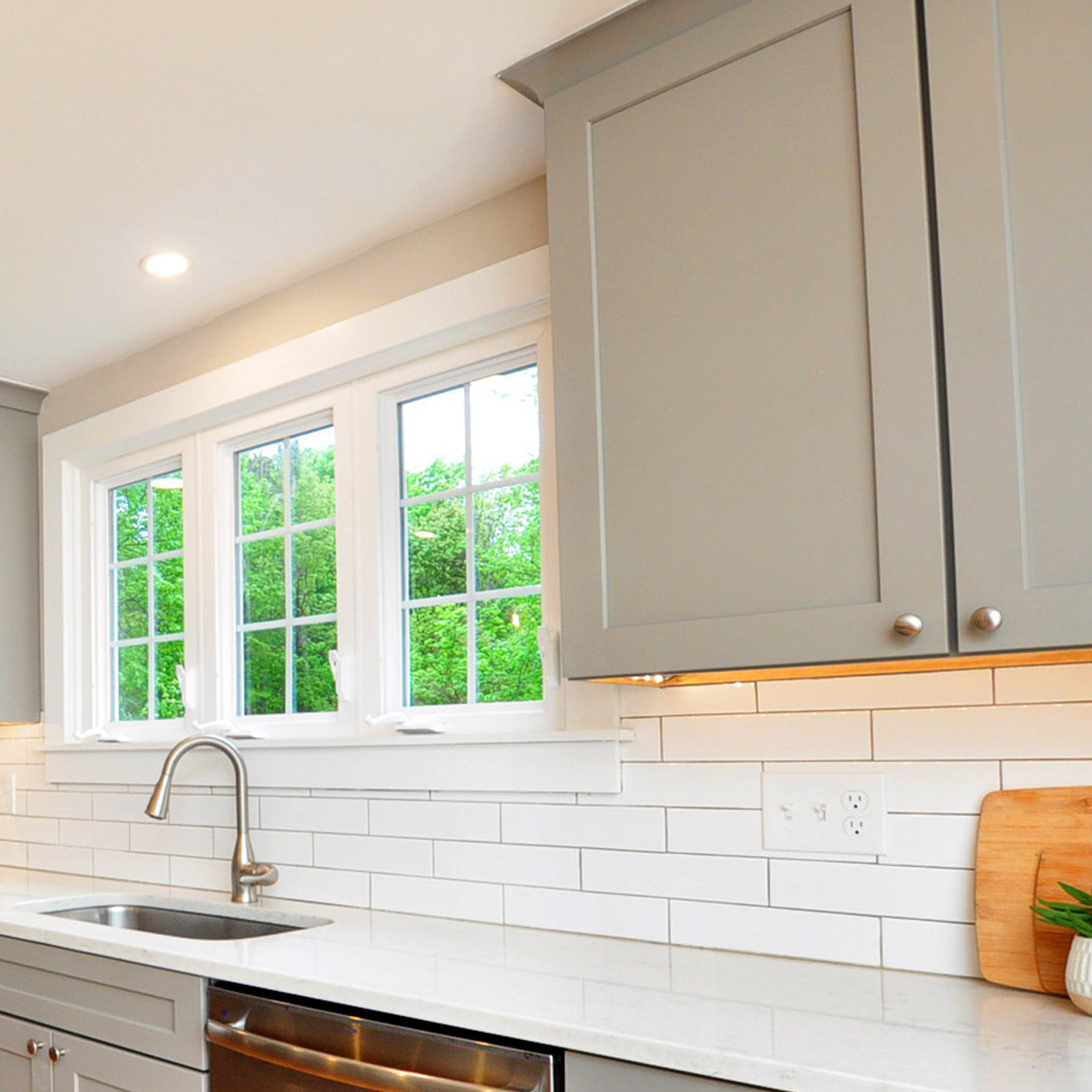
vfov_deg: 53.2
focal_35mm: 30
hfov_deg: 47.0
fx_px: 1071
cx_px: 52
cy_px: 705
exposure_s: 1/100
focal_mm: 10
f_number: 5.6
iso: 640
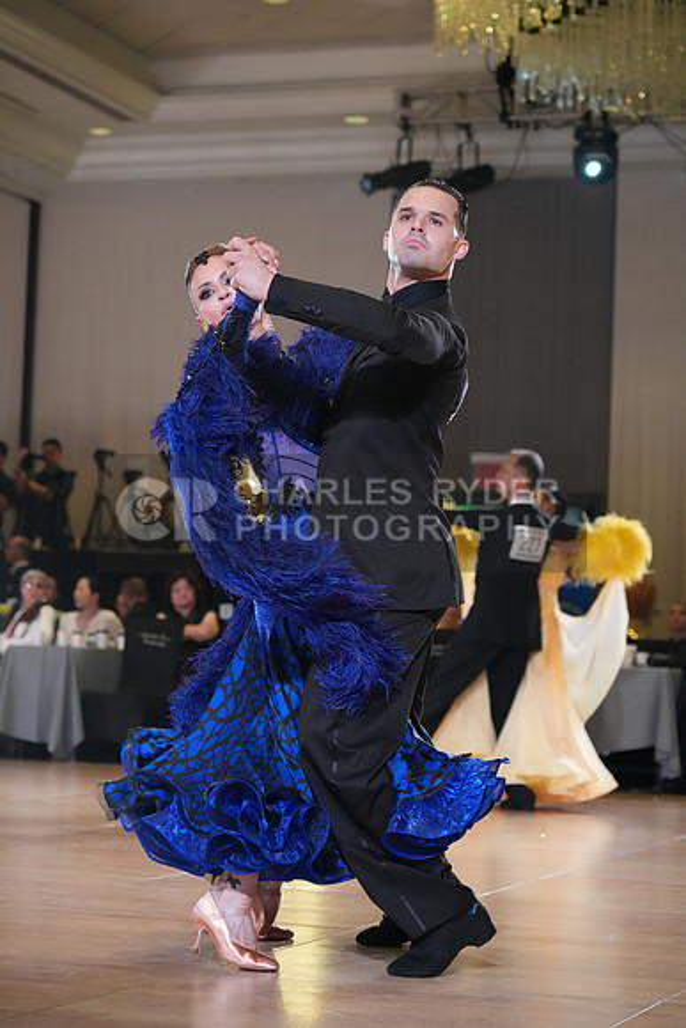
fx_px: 2342
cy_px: 514
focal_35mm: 82
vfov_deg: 24.8
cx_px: 343
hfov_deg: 16.7
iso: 5000
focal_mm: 82
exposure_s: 1/500
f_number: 4
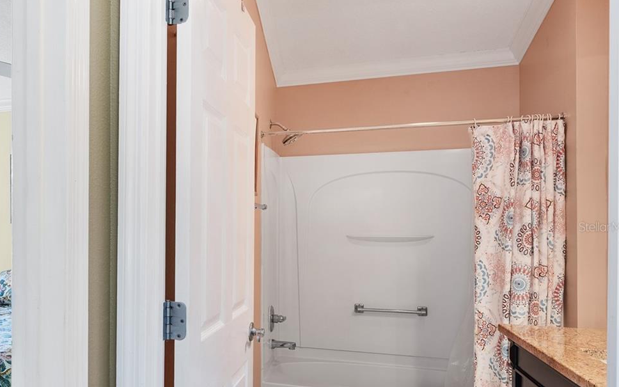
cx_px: 124
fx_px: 540
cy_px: 226
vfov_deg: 39.3
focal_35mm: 32
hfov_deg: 55.5
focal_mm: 19
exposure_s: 1
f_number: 7.1
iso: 100
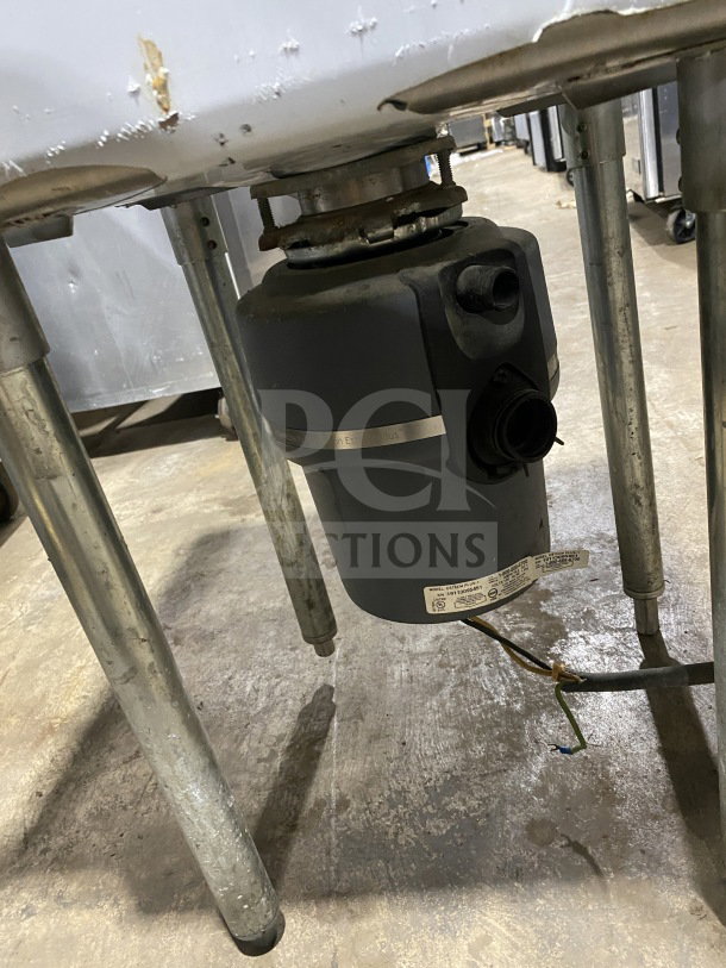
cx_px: 363
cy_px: 484
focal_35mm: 26
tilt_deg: -22.1
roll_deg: +14.8
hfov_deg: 53.1
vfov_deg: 67.3
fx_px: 727
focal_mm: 4.25
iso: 500
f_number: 1.8
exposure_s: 1/40
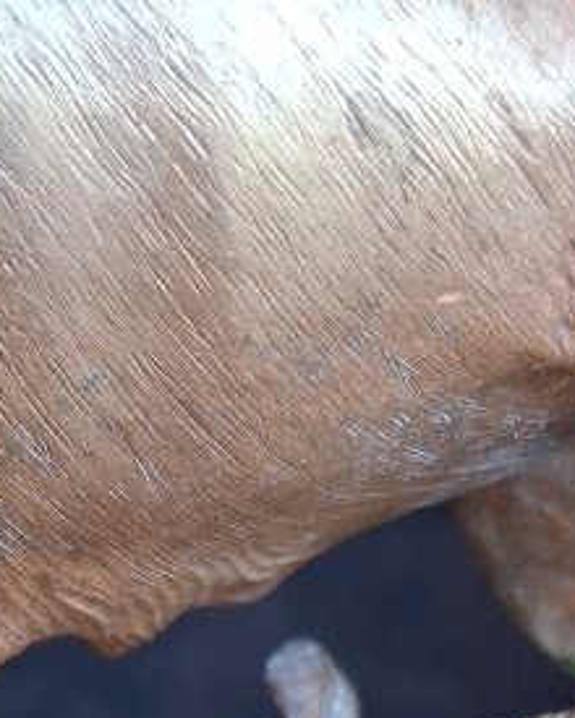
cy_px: 898
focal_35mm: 98
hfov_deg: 15.7
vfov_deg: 18.4
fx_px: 2085
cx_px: 240
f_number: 1.8
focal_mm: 5.54
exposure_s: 1/100
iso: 100
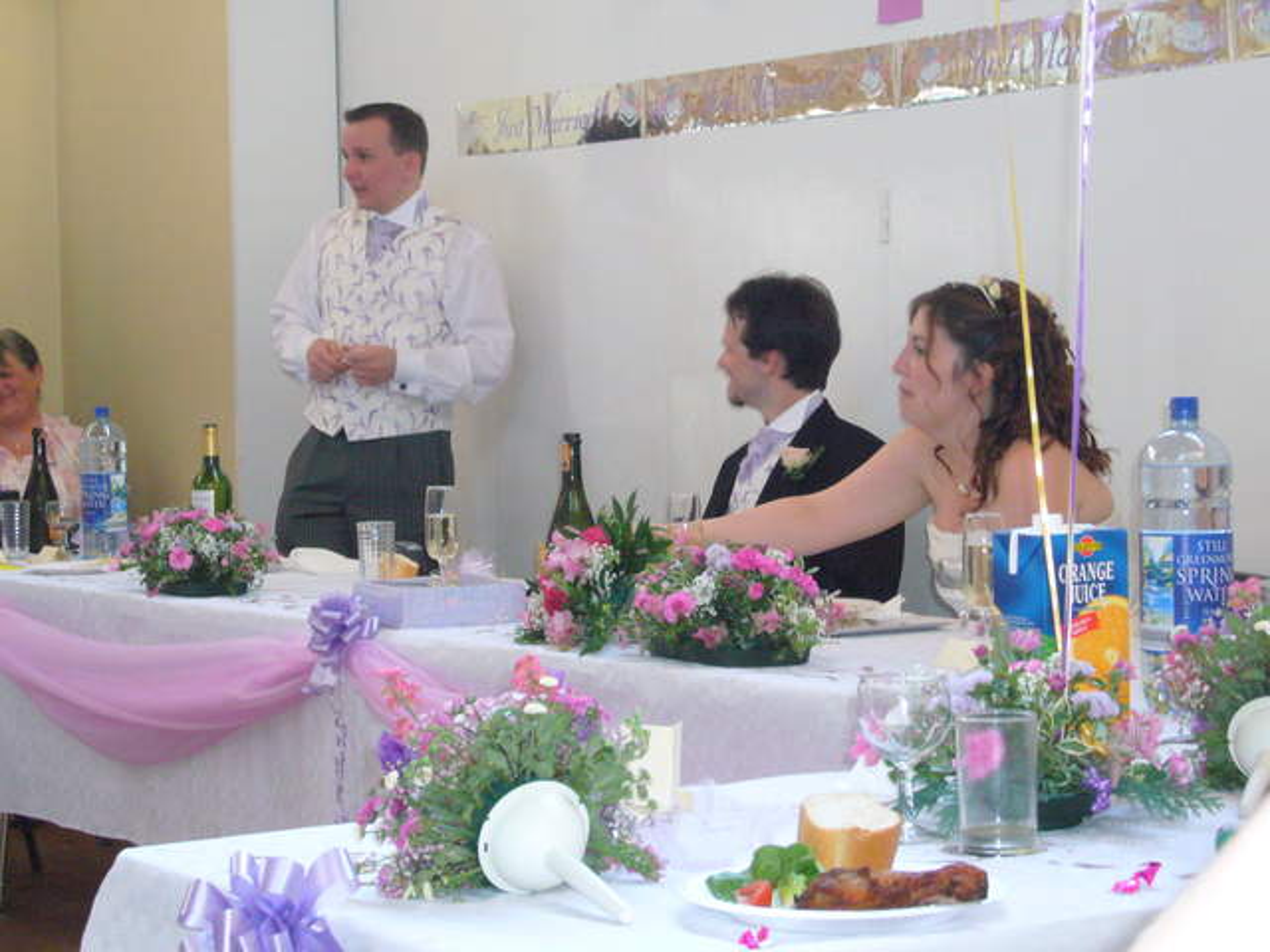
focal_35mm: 80
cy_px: 476
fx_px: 2935
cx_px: 635
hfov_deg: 24.4
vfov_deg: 18.4
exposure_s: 1/10
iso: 320
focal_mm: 13.2
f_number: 4.8
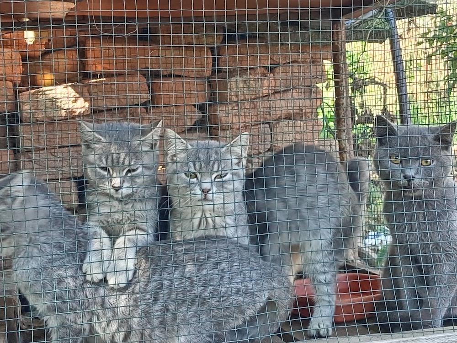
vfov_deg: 21.9
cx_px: 228
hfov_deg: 29.0
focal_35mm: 67
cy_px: 172
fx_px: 885
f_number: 1.8
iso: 133
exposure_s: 1/50
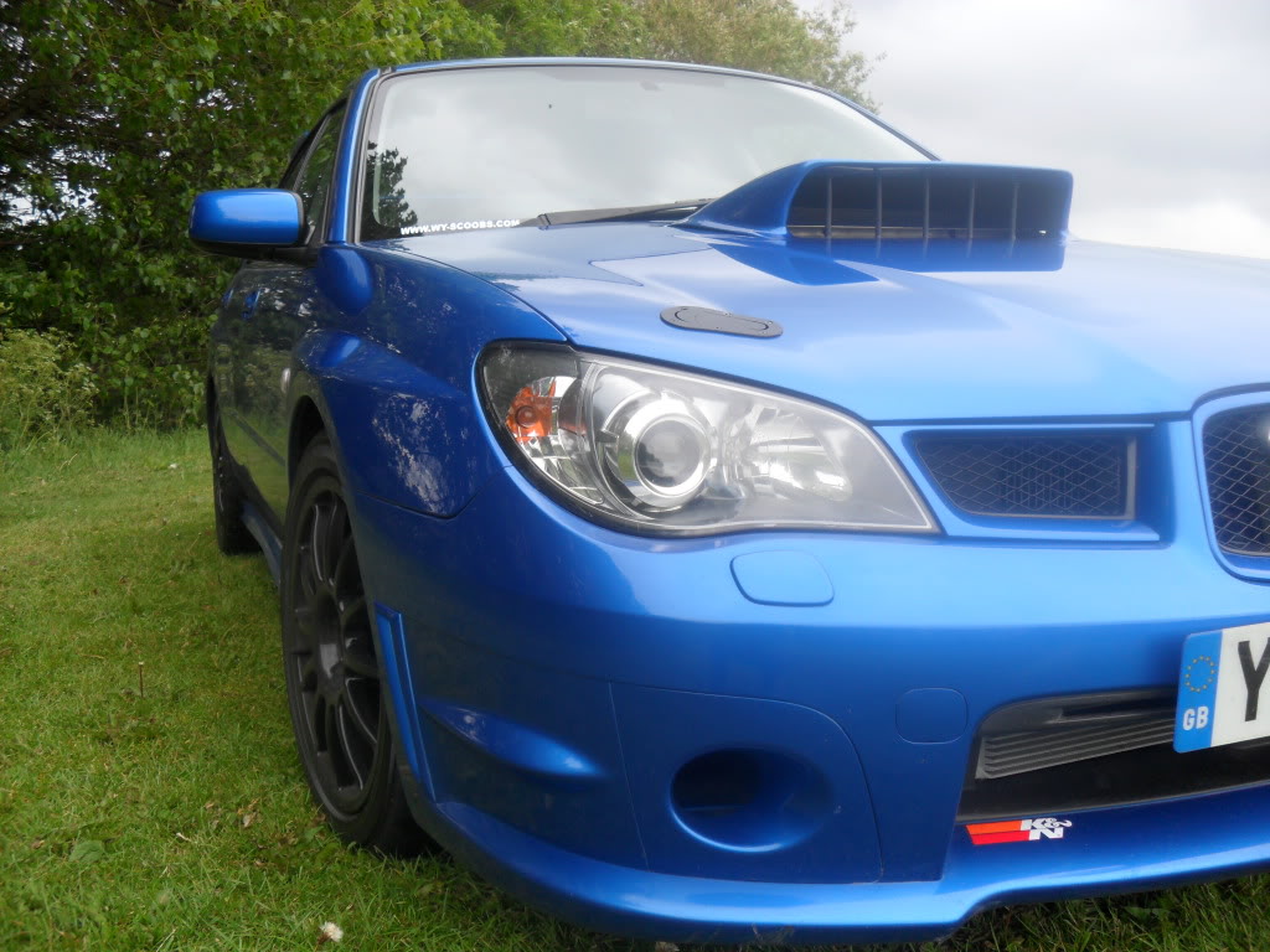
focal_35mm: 35
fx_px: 1284
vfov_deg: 40.7
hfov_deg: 52.6
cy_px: 476
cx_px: 635
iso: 80
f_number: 3
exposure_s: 1/350
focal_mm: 6.3
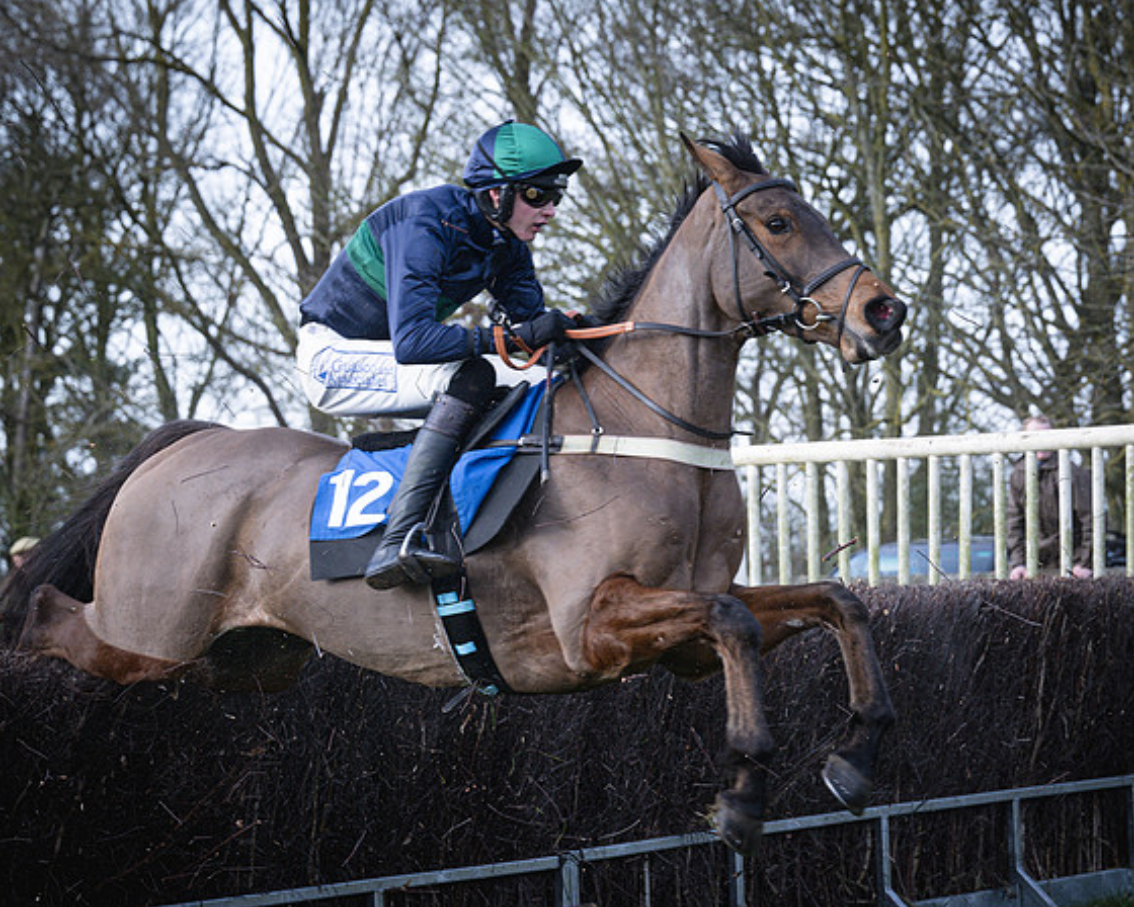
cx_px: 681
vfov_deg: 13.0
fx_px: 3994
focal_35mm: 119
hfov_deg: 16.1
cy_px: 454
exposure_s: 1/1000
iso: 400
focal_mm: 70
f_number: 4
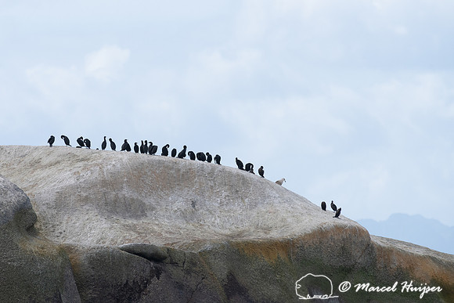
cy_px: 134
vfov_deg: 2.1
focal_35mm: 669
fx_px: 8437
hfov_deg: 3.1
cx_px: 201
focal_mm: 600
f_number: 9
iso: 800
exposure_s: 1/2500
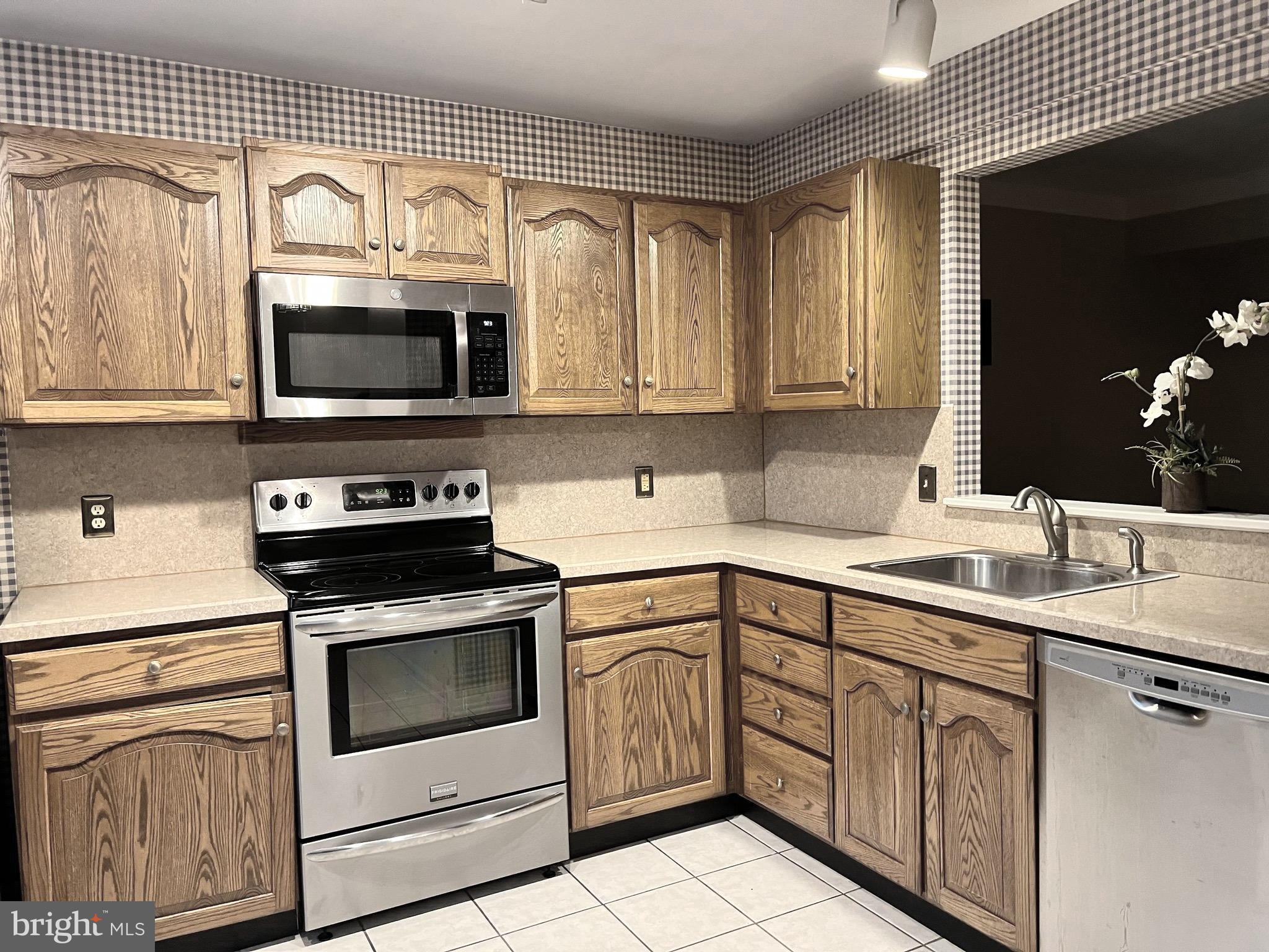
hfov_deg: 67.3
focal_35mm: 26
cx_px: 634
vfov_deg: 53.1
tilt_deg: -3.9
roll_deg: +1.2
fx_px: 953
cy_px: 476
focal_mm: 5.7
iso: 320
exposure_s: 1/60
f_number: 1.5
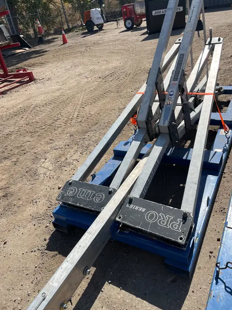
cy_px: 151
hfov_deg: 51.3
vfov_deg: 65.3
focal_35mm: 27
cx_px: 114
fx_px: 241
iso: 50
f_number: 1.6
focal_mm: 5.1
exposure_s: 1/4484
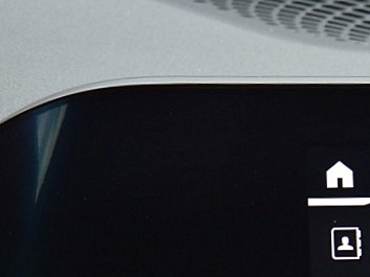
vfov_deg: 6.6
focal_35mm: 225
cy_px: 316
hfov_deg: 8.2
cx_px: 825
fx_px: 2403
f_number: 8
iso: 400
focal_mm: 34
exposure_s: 1/80
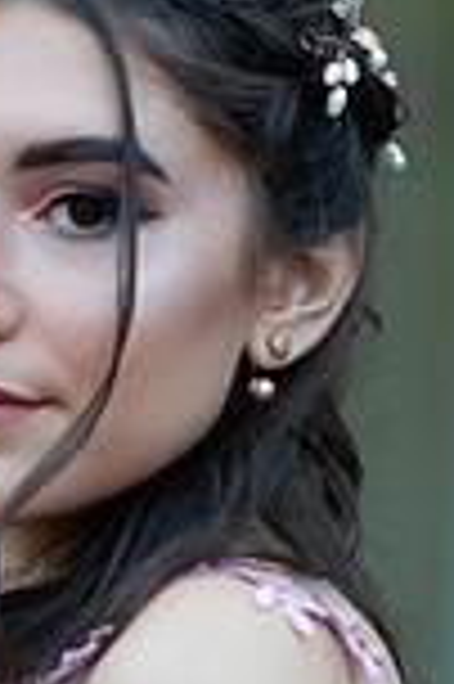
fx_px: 4778
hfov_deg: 5.4
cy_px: 562
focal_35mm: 252
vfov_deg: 8.2
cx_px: 101
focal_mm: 85
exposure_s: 1/640
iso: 250
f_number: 2
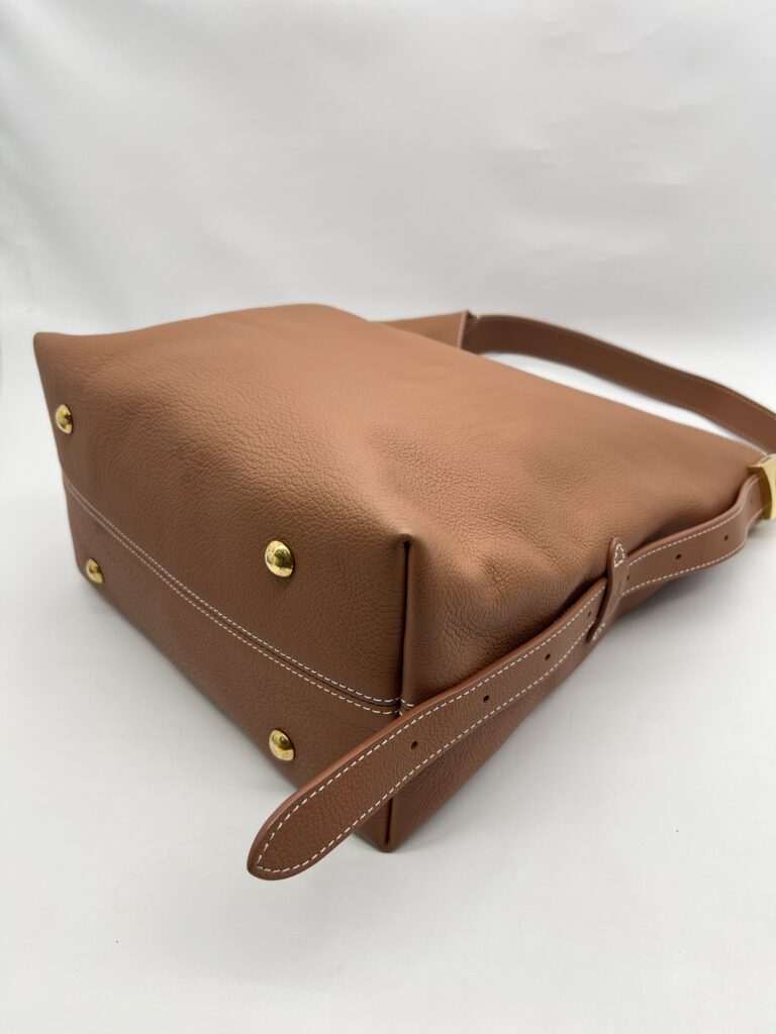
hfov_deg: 53.1
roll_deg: +5.4
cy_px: 517
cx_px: 388
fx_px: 777
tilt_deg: -31.1
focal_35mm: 26
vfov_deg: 67.3
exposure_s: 1/102
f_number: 1.5
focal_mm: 5.7
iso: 32
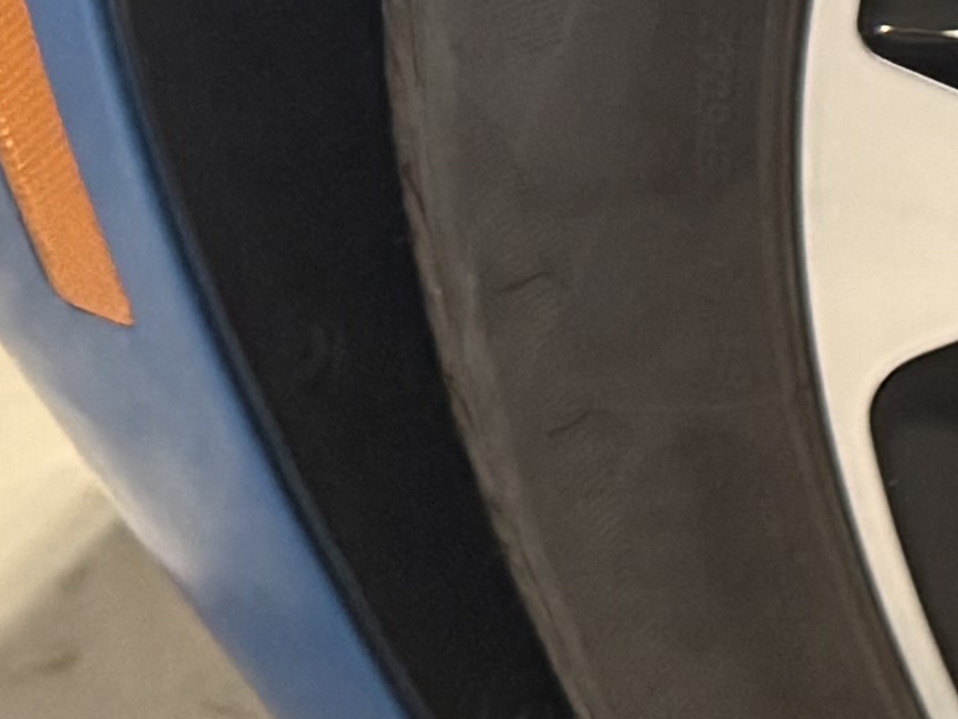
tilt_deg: -21.9
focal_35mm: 158
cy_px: -476
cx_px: 2597
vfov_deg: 9.1
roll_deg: +8.8
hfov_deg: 10.2
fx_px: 4373
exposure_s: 1/30
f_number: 1.78
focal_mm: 6.76
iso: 1000
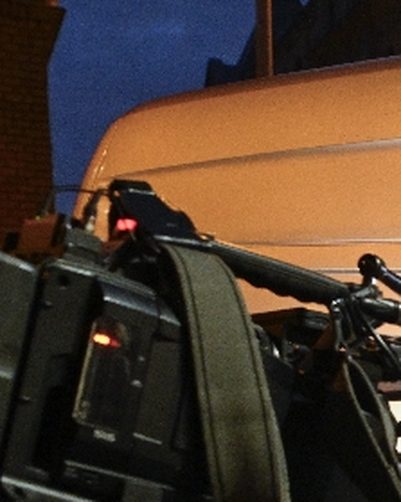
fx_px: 1440
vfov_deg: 19.0
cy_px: 554
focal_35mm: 97
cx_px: 858
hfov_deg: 13.2
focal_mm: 24
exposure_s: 1/50
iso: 3200
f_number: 5
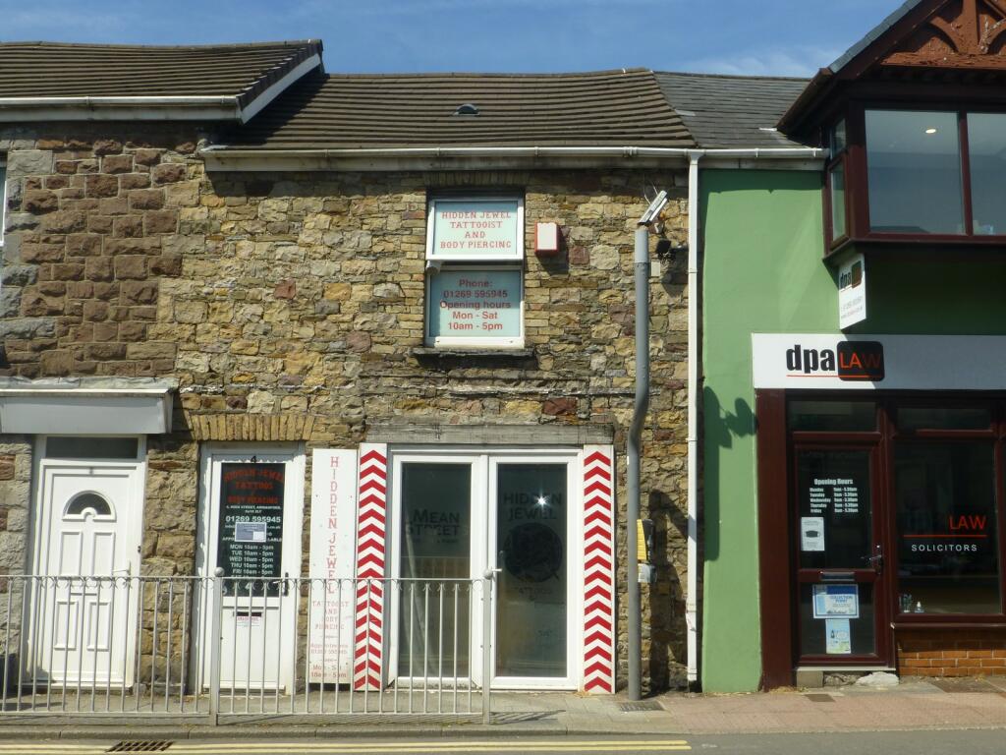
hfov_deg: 54.0
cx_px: 503
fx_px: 988
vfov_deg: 41.8
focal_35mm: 34
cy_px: 378
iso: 100
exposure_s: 1/320
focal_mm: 6.1
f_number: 8
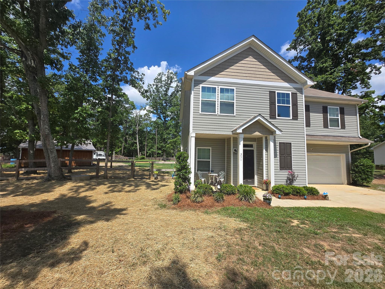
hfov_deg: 106.2
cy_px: 144
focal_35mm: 13
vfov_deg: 89.9
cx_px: 192
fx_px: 145
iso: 25
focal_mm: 1.7
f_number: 2.2
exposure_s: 1/1061
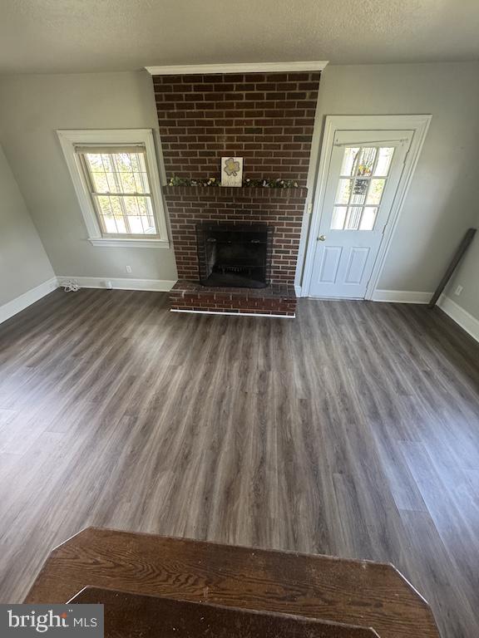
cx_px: 240
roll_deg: +1.7
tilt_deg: -33.2
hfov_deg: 85.7
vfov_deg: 102.1
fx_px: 258
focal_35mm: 14
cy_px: 319
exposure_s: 1/60
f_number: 2.2
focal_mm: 2.22
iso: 400
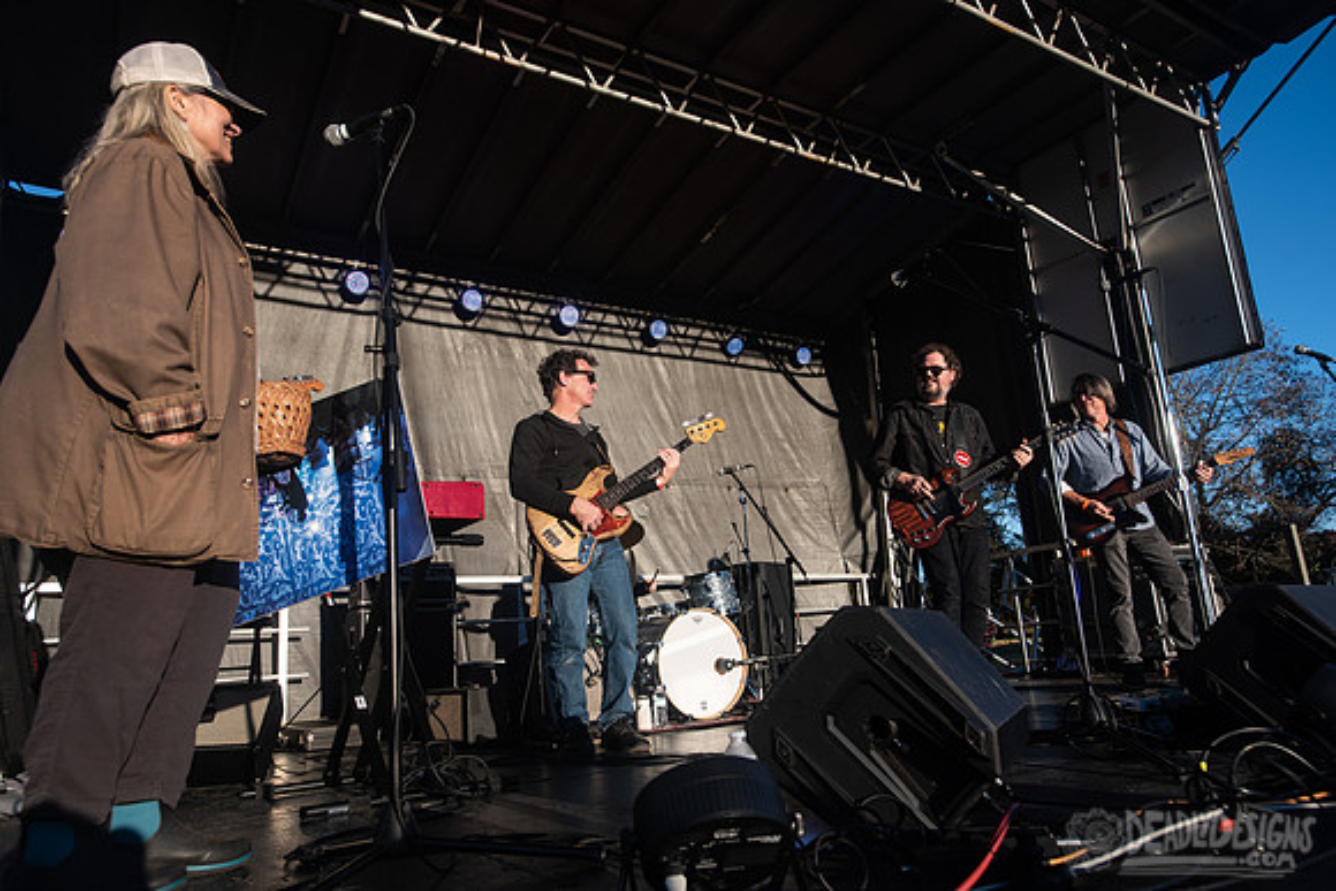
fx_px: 891
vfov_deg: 53.2
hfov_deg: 73.7
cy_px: 446
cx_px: 668
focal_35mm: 24
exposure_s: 1/400
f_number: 6.3
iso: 125
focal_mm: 24
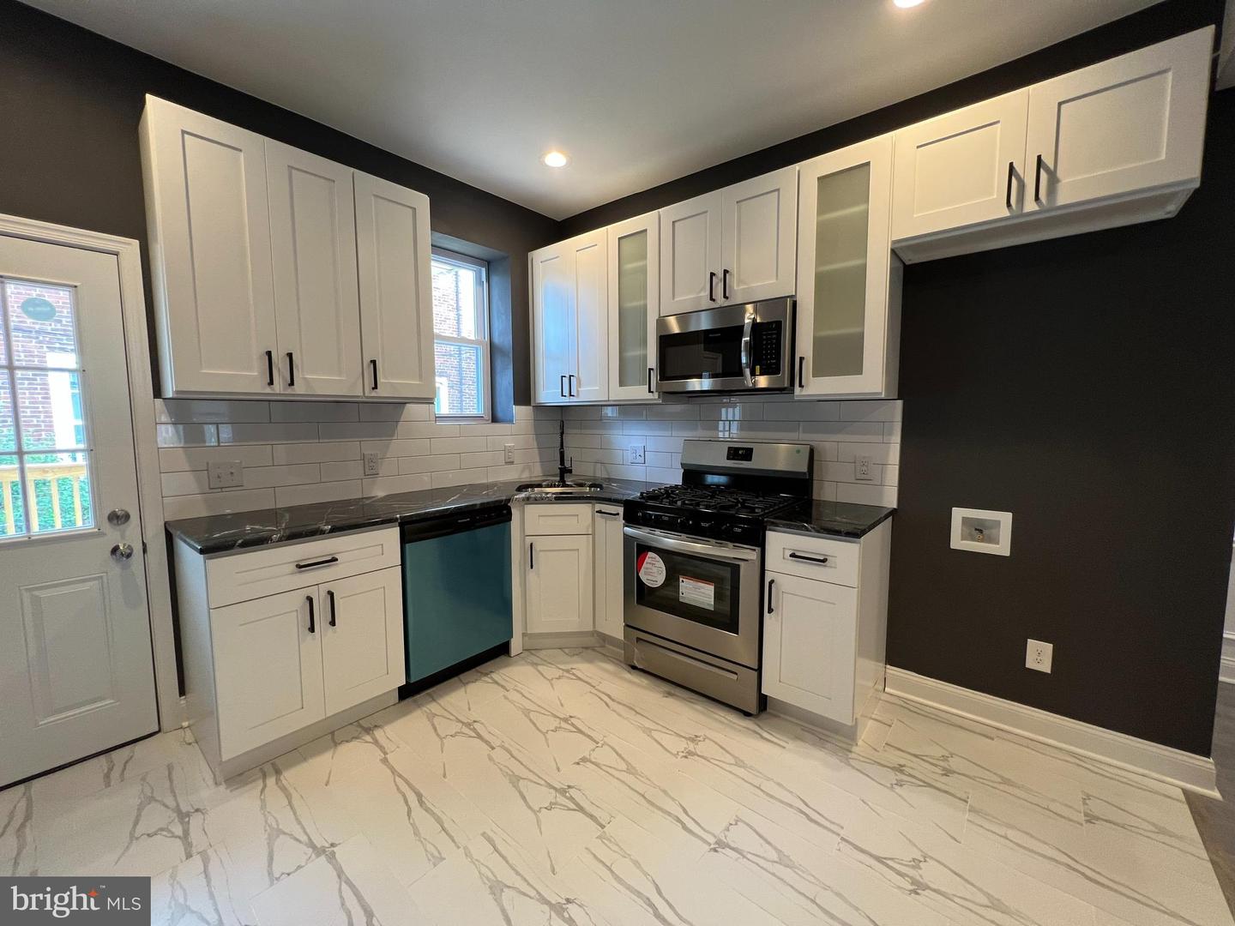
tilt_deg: -5.9
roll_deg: -0.4
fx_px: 464
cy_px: 463
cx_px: 618
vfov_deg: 89.9
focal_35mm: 13
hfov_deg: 106.2
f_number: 1.8
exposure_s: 1/60
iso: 125
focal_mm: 1.57
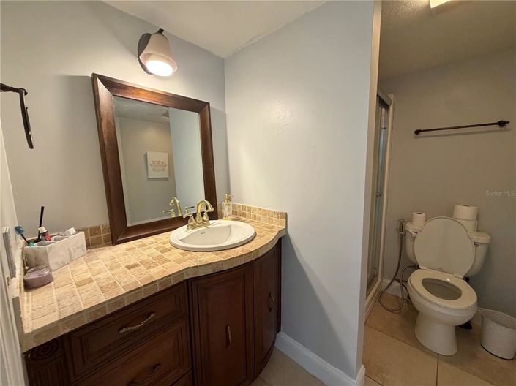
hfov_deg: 102.1
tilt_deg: -6.2
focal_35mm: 14
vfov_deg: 85.6
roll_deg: +1.4
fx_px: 209
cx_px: 258
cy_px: 193
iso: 250
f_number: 2.2
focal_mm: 2.22
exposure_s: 1/60
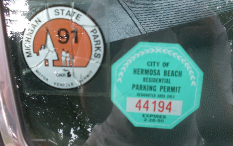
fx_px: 260
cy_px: 78
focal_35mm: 41
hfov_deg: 48.2
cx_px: 117
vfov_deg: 31.2
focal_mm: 6.3
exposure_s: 1/60
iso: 100
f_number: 2.8
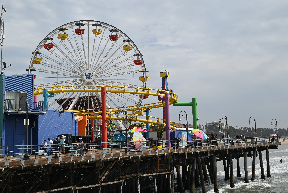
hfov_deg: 39.6
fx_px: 400
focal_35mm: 50
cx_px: 144
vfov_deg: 27.0
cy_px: 96
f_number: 9
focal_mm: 50
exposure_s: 1/640
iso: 100
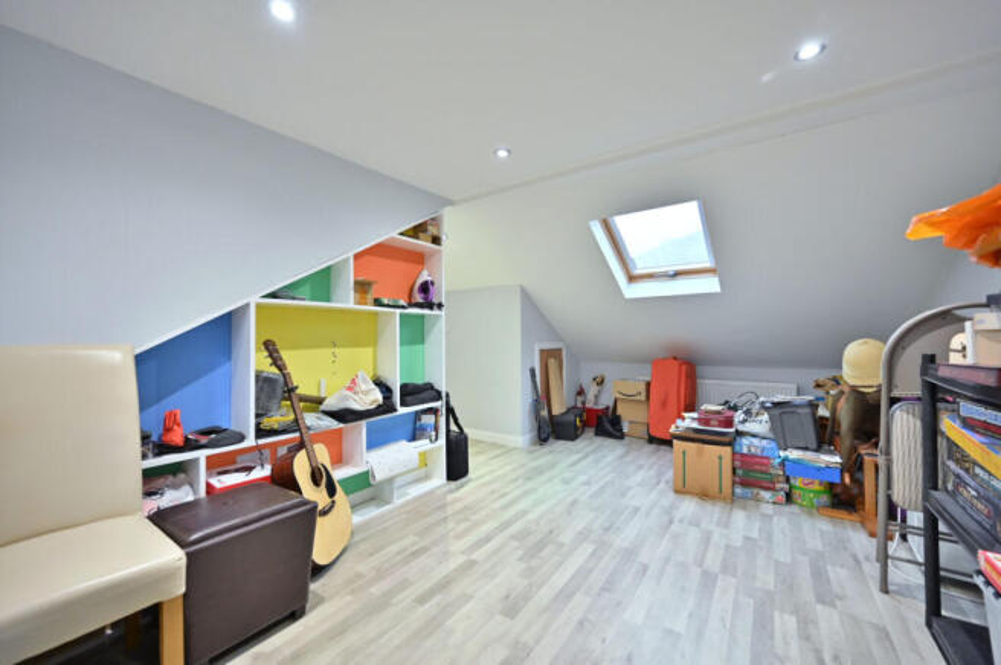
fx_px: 389
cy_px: 332
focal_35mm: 14
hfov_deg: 104.3
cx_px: 500
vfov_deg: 81.1
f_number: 4
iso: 2500
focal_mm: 14
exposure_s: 1/160
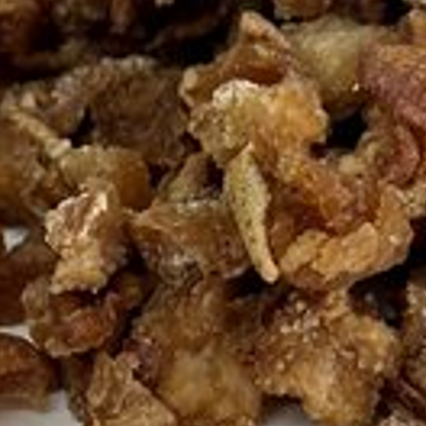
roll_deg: -3.7
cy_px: 207
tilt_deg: -35.3
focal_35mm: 258
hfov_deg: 6.8
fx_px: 3592
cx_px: 84
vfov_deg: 6.8
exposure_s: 1/79
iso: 125
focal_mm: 6.86
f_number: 1.78
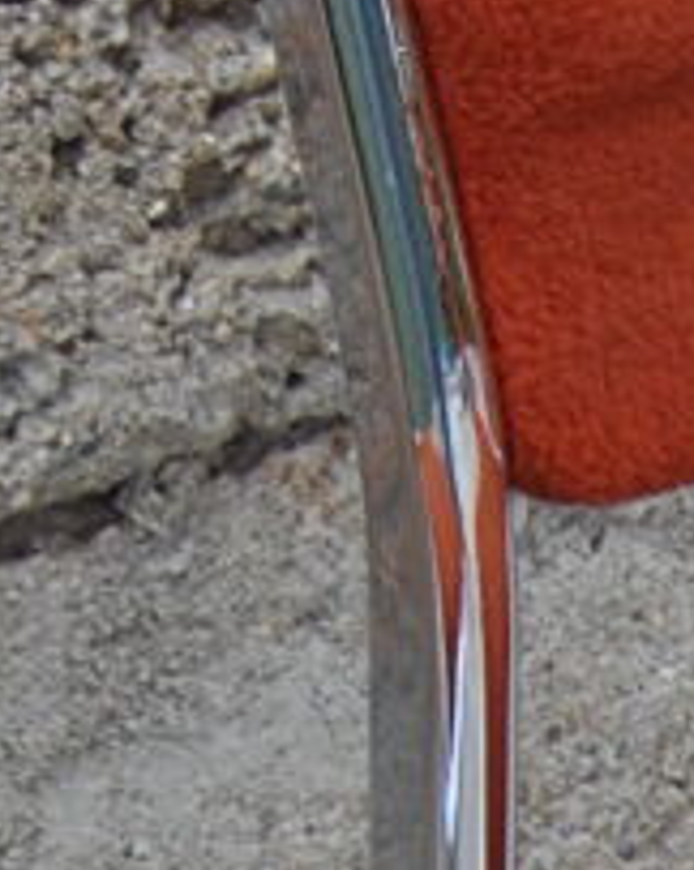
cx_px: 1666
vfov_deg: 5.3
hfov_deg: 4.3
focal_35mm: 350
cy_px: 2366
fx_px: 9000
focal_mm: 26
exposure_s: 1/160
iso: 100
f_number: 6.3
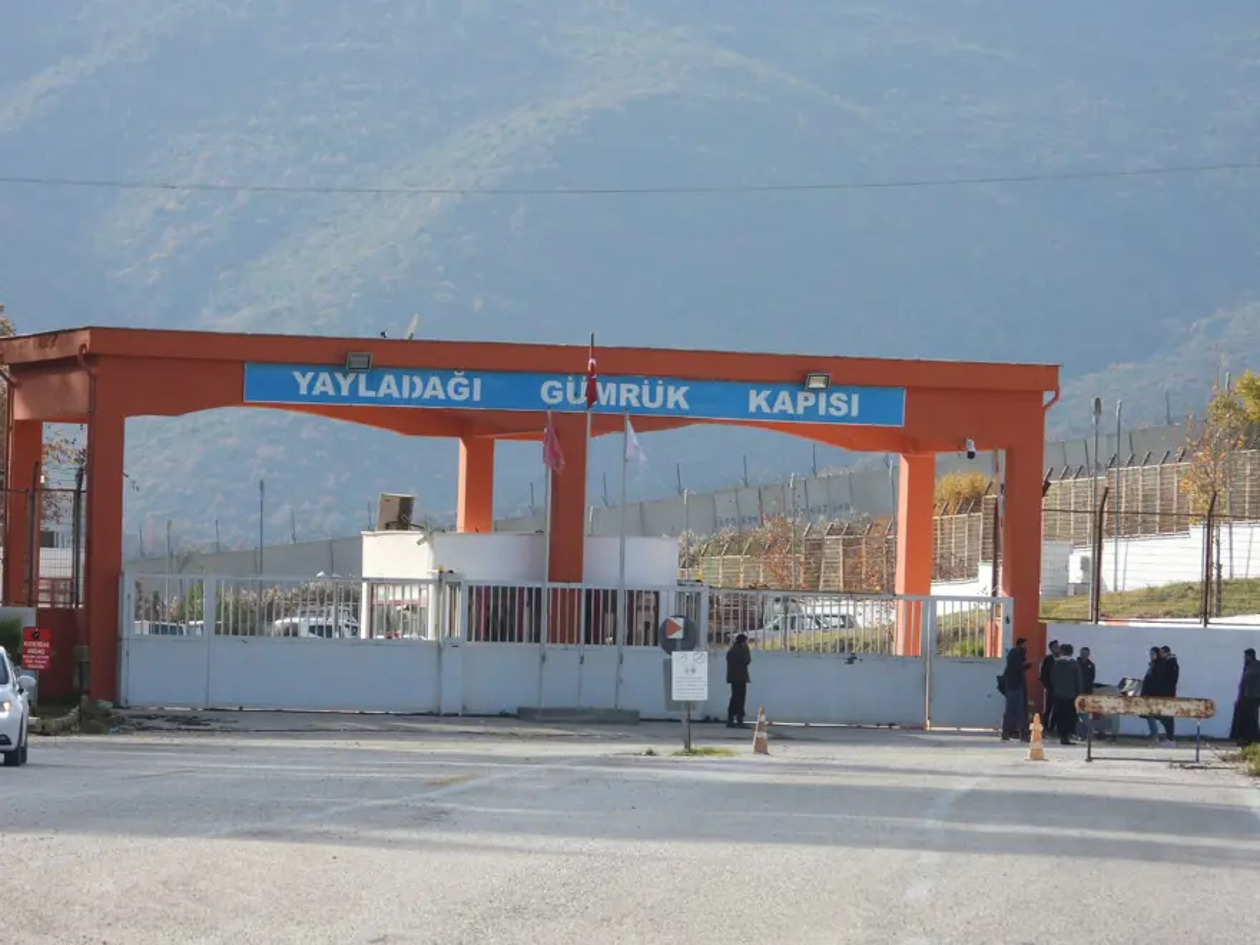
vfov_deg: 4.6
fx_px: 11648
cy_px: 472
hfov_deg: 6.2
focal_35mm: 320
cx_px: 630
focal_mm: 57.5
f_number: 4.5
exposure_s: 1/400
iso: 100
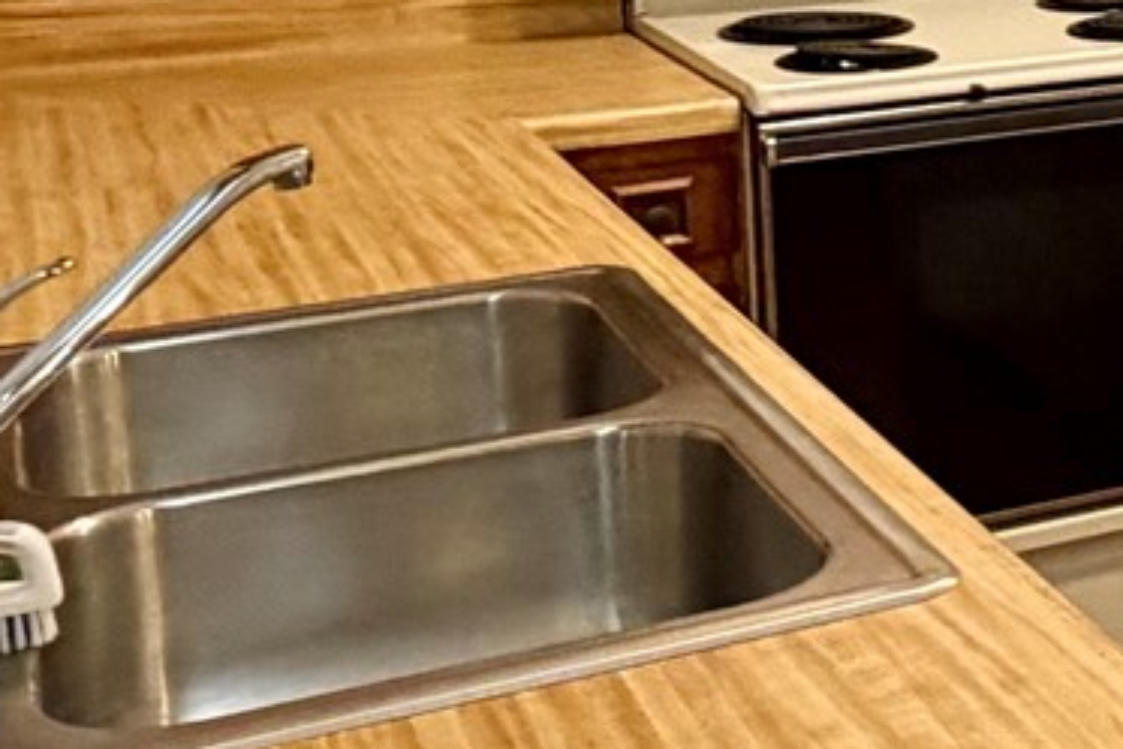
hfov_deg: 22.4
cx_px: 1493
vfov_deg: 16.6
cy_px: -72
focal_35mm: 80
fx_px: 2496
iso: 320
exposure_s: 1/60
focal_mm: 2.22
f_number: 2.2
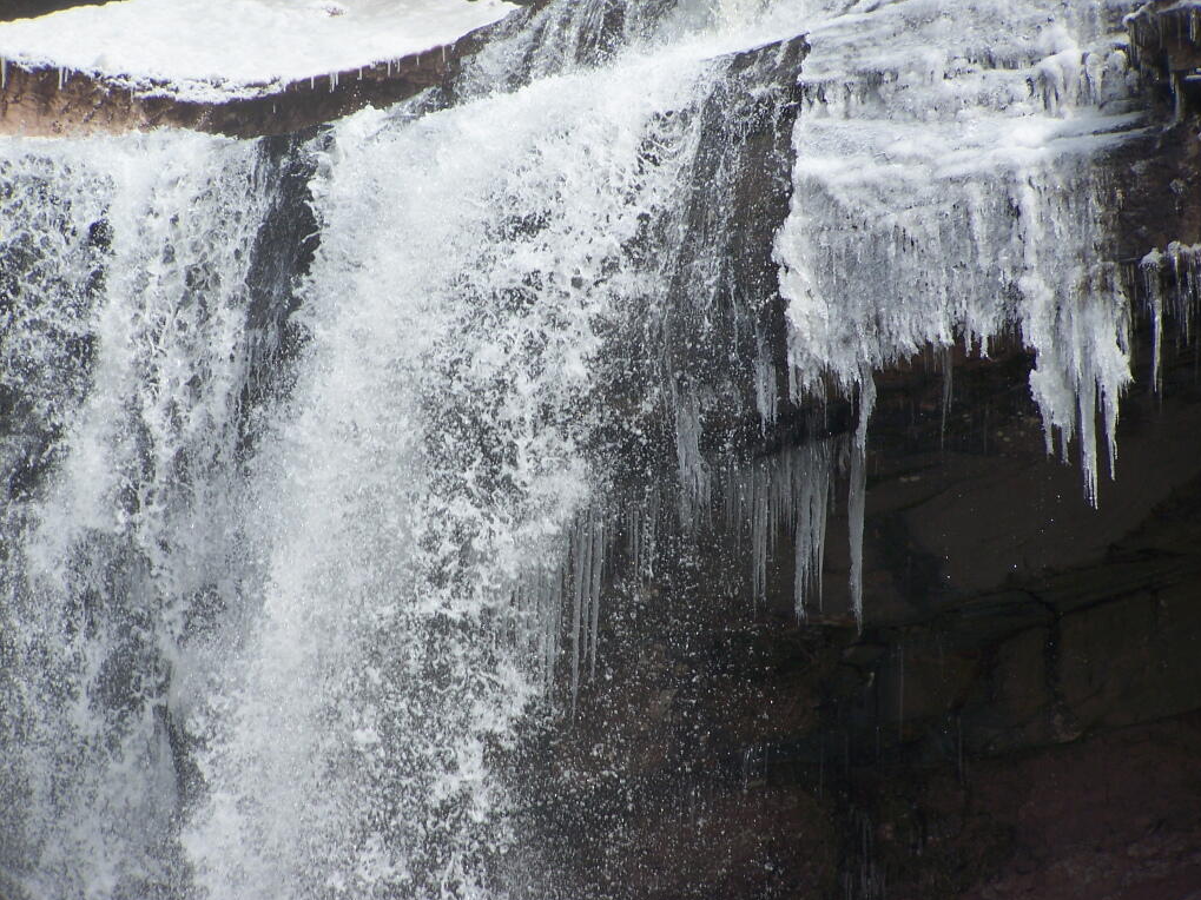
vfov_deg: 6.8
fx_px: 7597
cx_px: 602
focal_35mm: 219
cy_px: 451
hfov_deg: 9.0
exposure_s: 1/640
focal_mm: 36.2
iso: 80
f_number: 3.2
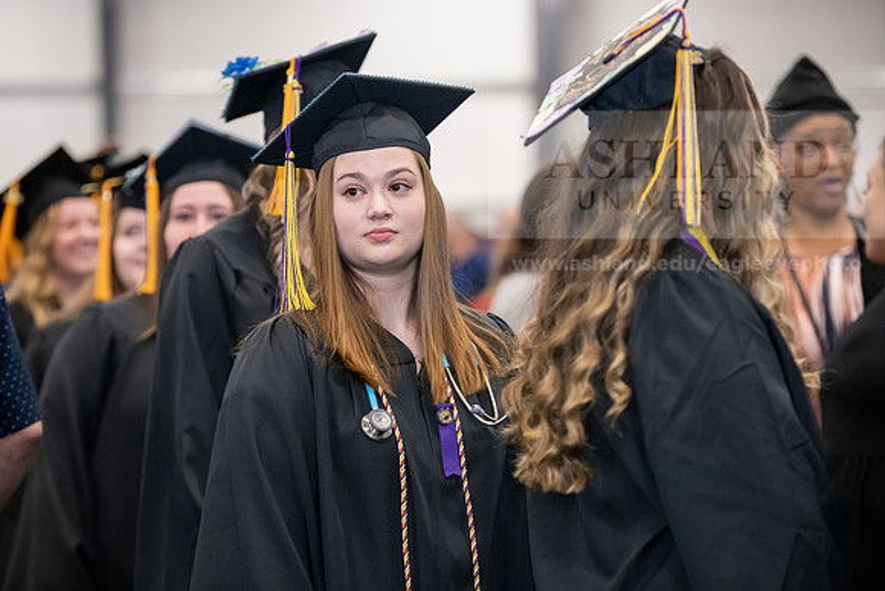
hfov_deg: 15.8
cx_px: 442
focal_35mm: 130
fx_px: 3196
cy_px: 296
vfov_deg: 10.6
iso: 3200
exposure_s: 1/200
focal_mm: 130
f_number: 3.2
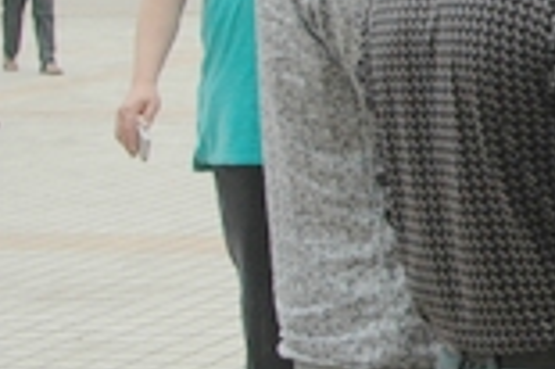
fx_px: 2295
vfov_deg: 9.2
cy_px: 61
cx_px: 931
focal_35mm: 149
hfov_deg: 12.8
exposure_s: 1/200
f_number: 7.1
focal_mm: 28
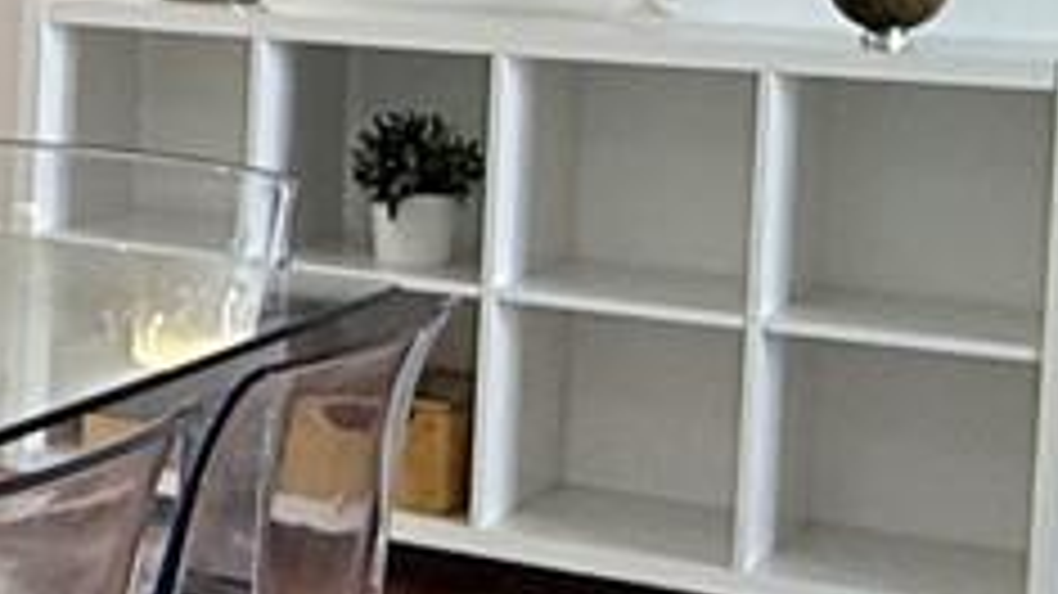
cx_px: -630
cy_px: -14
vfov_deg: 11.5
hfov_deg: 17.9
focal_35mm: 104
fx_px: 2917
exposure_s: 1/120
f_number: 2.2
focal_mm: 2.22
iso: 100
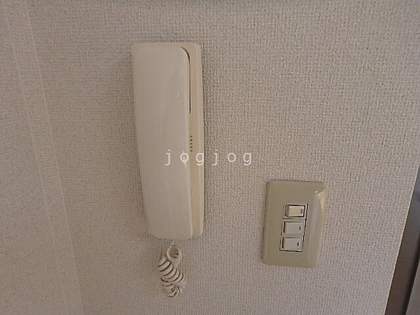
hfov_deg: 79.0
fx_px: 255
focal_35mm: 21
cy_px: 158
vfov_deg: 63.4
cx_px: 210
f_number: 3.5
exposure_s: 1/50
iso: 200
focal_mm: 3.7
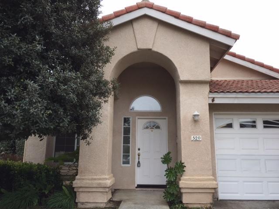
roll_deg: -1.2
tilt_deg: +11.2
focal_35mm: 29
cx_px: 140
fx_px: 234
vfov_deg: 48.2
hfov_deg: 61.7
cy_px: 104
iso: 32
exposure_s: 1/520
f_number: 2.2
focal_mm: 4.15
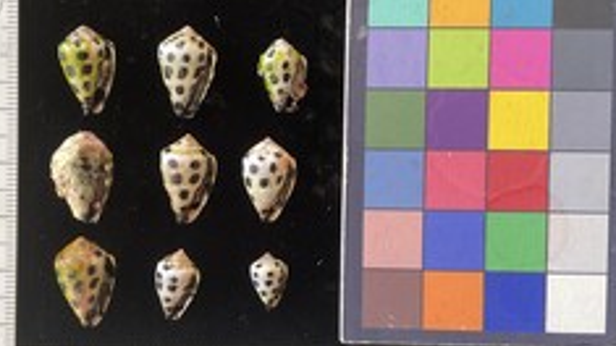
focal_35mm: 47
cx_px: 225
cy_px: 195
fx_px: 767
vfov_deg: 25.4
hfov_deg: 43.3
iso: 50
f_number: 1.8
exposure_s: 1/60
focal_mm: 3
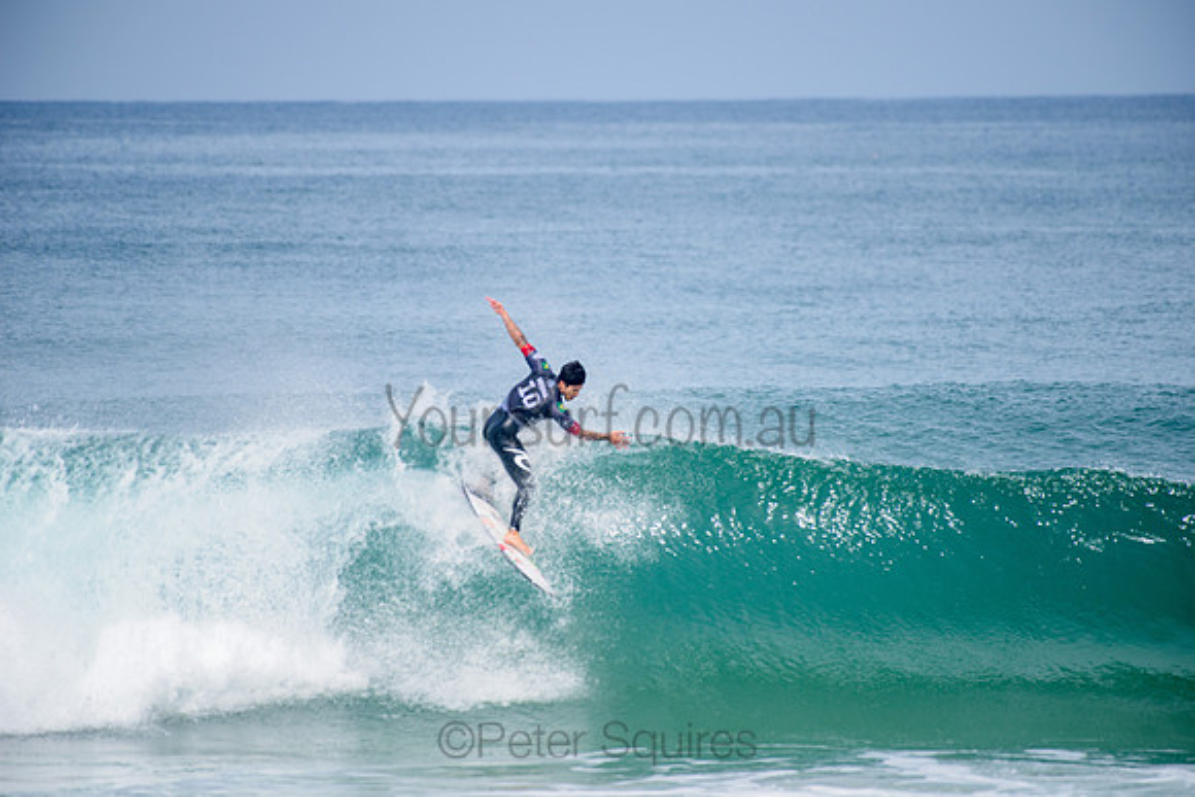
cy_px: 398
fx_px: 16600
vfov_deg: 2.8
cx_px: 598
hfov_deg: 4.1
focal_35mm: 500
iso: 250
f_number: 5.6
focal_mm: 500
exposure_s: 1/2000
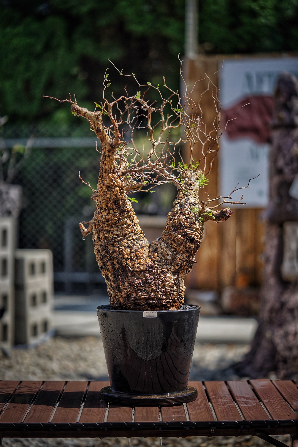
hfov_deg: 15.2
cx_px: 149
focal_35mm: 90
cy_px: 224
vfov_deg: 22.6
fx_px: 1117
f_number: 2.8
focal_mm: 90
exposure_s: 1/2500
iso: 320
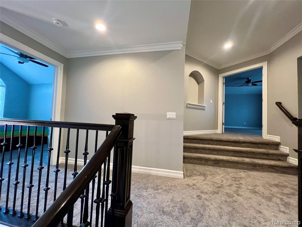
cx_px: 151
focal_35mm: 13
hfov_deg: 106.2
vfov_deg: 89.9
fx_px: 113
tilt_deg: +2.8
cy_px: 114
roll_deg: -1.9
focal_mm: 1.57
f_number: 1.8
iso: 250
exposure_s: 1/60
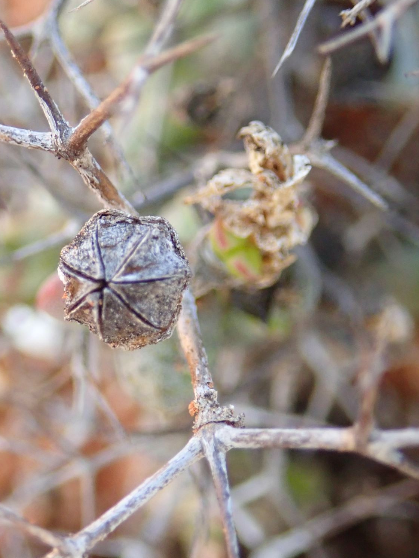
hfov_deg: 20.6
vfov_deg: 27.4
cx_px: 120
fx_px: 1146
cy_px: 278
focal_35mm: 71
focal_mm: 9.61
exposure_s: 1/200
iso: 800
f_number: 3.4
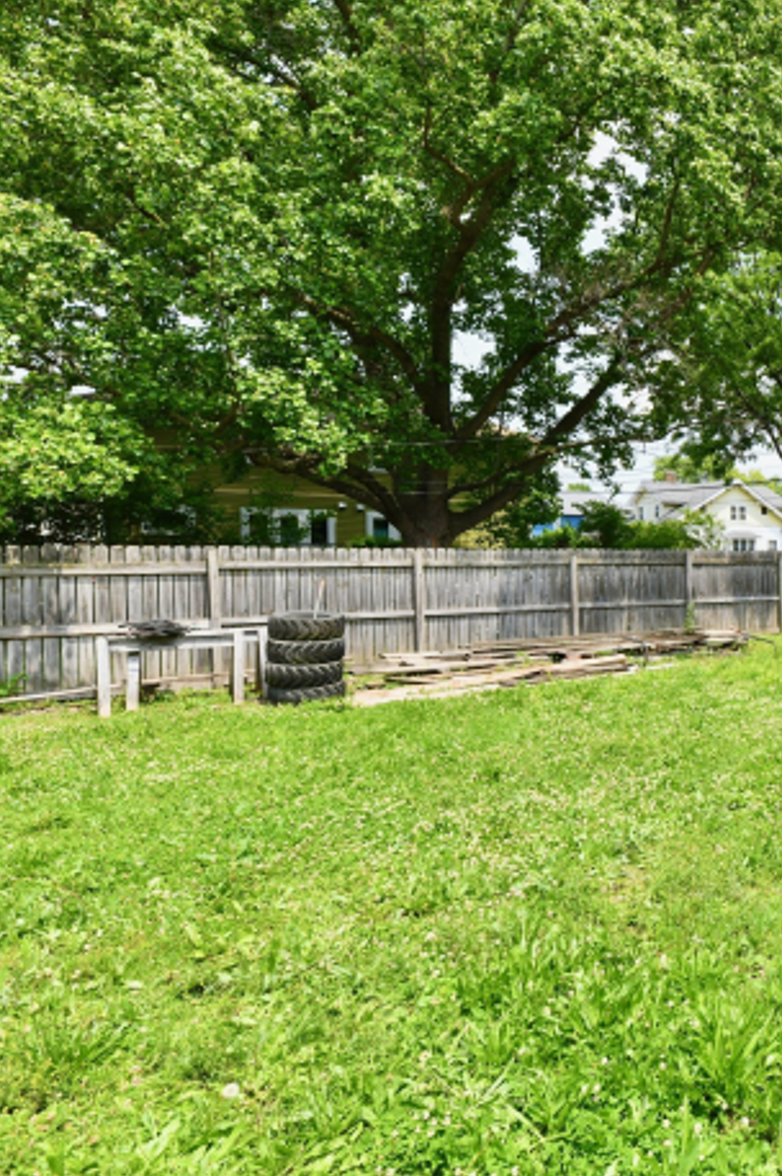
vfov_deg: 76.1
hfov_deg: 42.2
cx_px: 877
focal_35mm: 23
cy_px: 574
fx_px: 750
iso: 640
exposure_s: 1/640
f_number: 13
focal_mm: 14
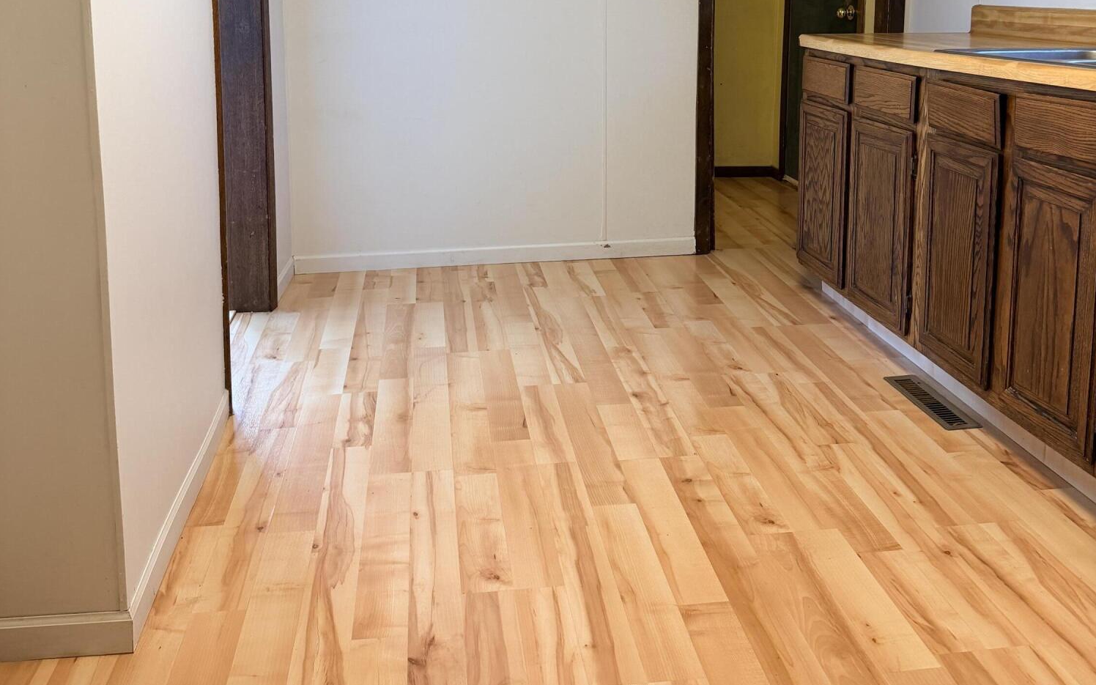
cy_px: 104
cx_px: 548
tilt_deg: -7.9
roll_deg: -0.7
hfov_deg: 56.7
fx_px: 1016
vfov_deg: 35.6
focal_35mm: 34
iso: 200
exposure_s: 1/60
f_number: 1.78
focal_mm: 6.76
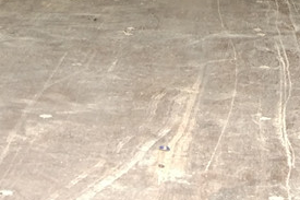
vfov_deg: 7.7
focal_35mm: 159
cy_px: -351
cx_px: 277
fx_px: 1324
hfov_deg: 12.8
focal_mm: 4.26
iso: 135
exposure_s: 1/100
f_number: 2
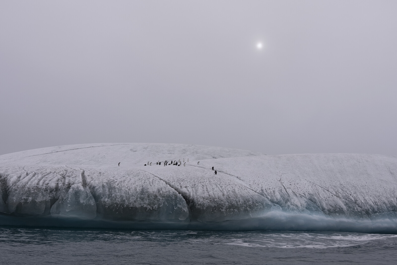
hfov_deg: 53.1
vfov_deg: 36.9
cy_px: 132
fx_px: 397
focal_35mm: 36
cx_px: 198
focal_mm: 24
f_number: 4
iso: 100
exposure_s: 1/1000
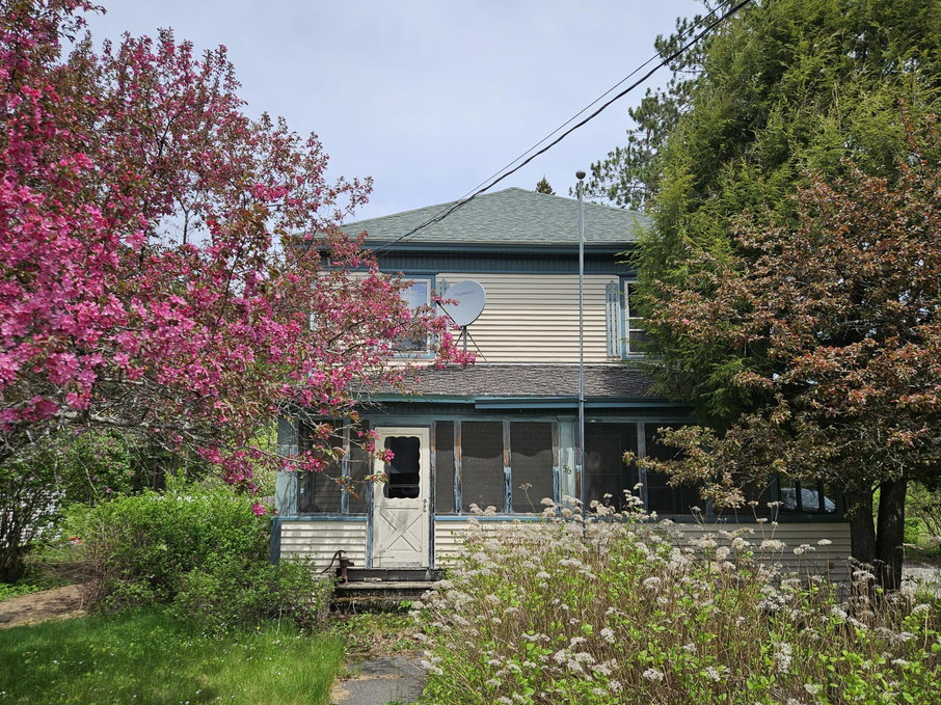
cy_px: 372
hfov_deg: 67.3
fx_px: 707
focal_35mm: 26
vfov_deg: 53.0
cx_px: 475
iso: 25
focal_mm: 5.4
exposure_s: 1/2169
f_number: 1.8
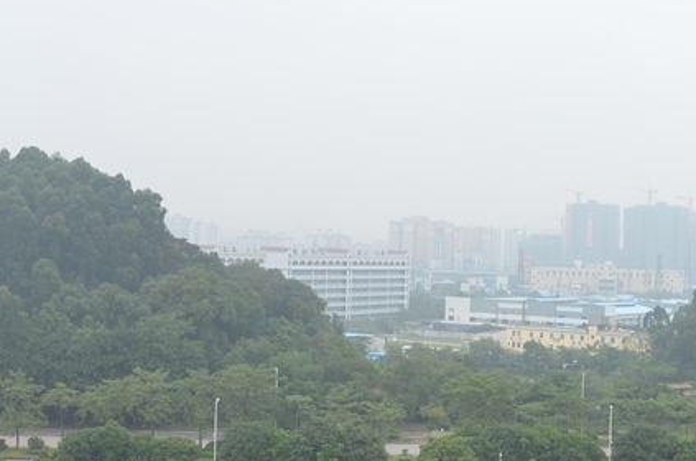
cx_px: 487
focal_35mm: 76
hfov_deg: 26.4
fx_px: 1470
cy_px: 273
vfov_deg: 17.8
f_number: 8
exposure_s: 1/250
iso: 200
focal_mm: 21
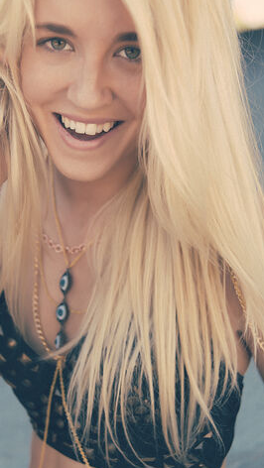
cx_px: 111
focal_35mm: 66
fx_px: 820
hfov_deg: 18.3
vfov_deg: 31.9
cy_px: 235
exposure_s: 1/640
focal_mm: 62
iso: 400
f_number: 4.8
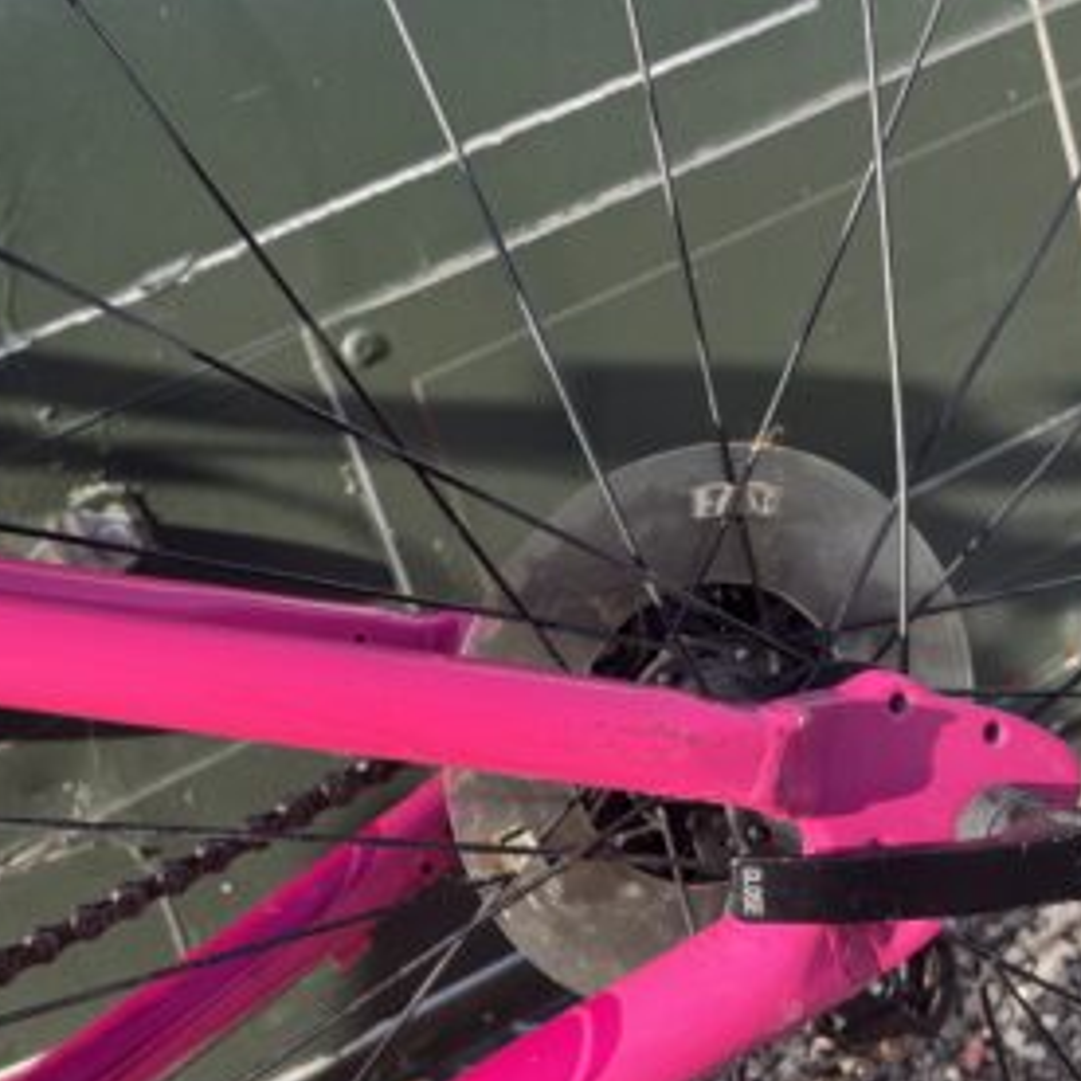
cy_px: 638
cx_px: 188
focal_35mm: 40
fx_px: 1413
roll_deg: +24.5
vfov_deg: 41.7
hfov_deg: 39.9
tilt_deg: -17.6
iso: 50
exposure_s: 1/642
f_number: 1.6
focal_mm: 5.1
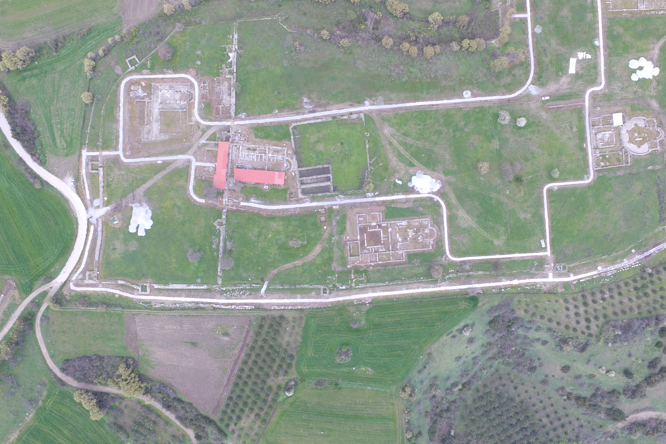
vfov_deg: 56.9
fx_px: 407
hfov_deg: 78.5
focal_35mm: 22
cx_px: 351
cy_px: 183
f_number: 2.8
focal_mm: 3.61
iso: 100
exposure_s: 1/234
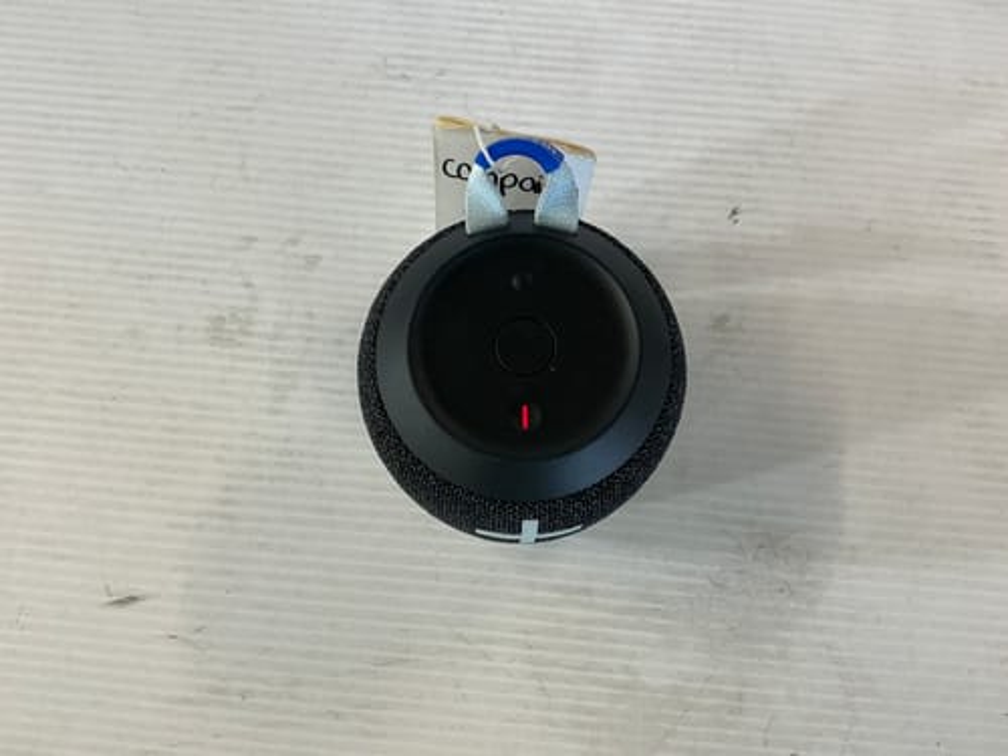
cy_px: 378
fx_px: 815
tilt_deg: -77.7
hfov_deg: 63.4
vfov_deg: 49.7
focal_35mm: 28
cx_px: 504
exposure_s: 1/50
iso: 80
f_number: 1.8
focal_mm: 3
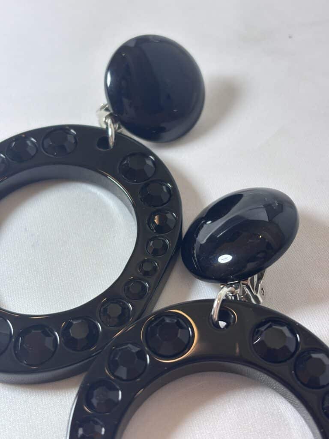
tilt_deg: -54.8
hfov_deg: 28.0
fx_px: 659
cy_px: 220
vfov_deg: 36.8
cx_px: 164
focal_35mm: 52
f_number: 1.6
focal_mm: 5.96
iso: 40
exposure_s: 1/100
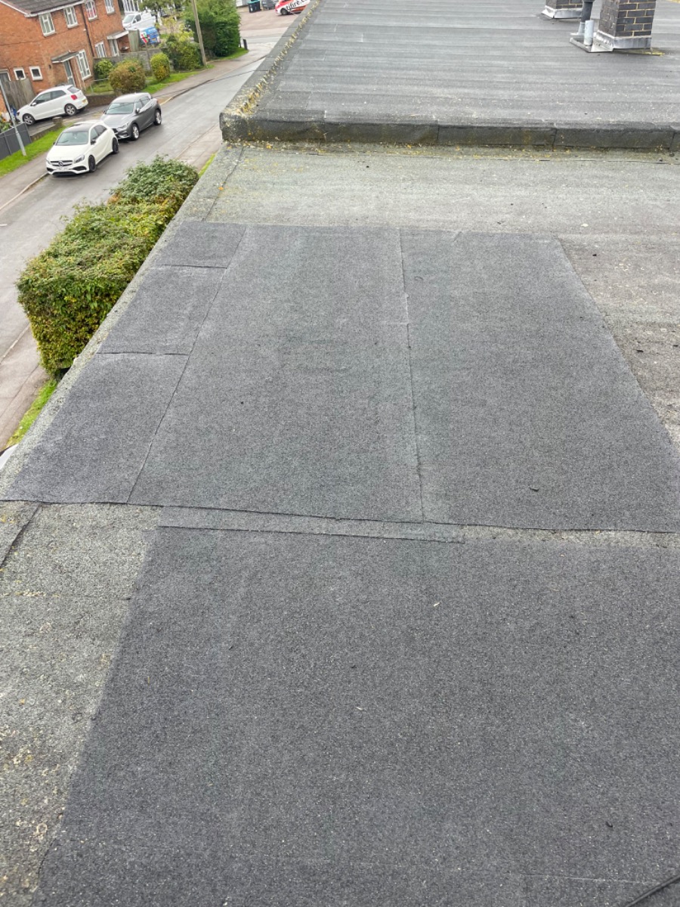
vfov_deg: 67.3
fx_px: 681
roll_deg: +4.7
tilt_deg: -35.8
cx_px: 340
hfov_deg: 53.1
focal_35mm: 26
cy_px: 454
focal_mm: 4.2
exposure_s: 1/330
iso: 32
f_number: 1.6
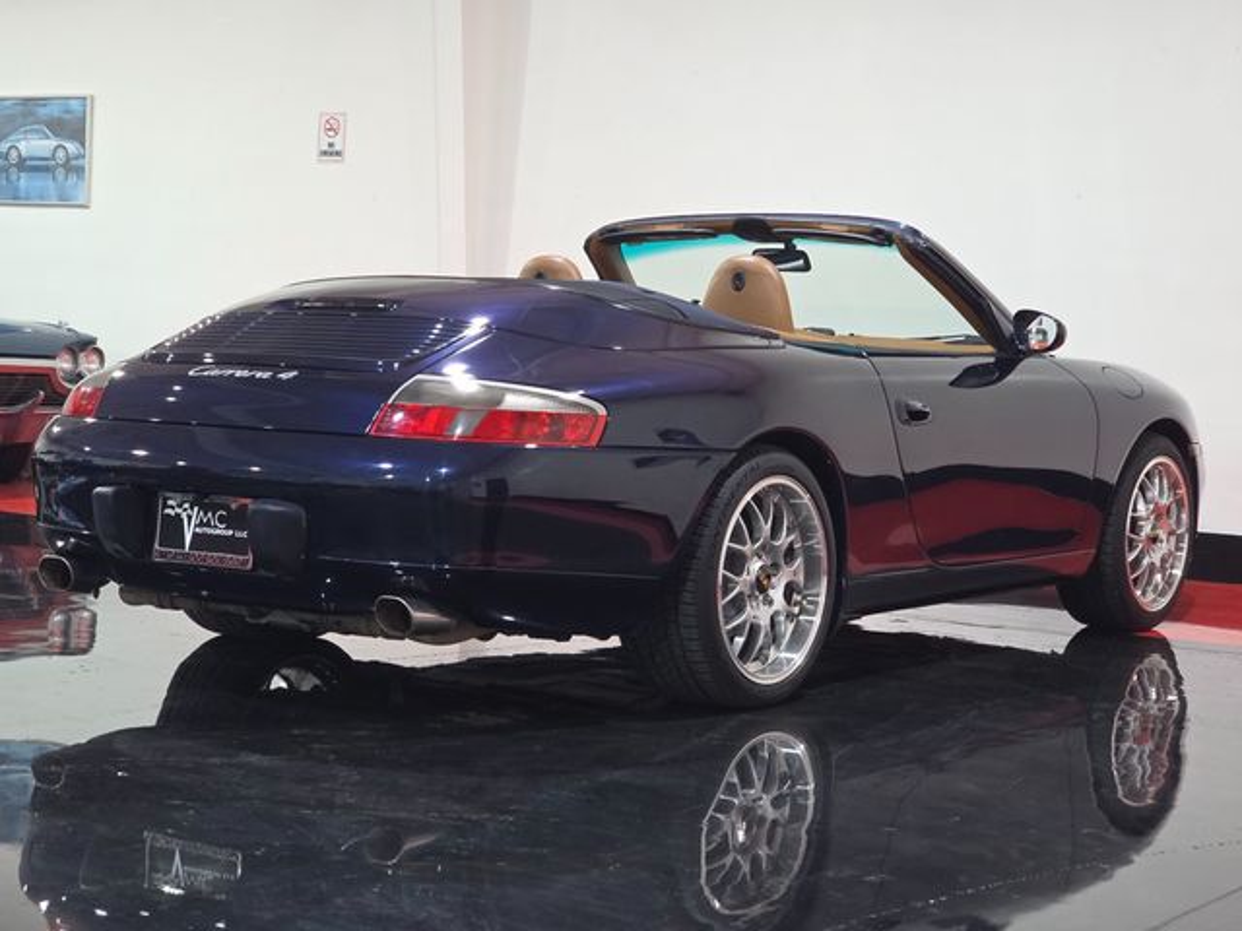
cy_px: 466
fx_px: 2476
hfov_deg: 28.2
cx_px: 621
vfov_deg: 21.3
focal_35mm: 69
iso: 250
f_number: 2.4
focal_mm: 7.9
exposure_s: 1/60
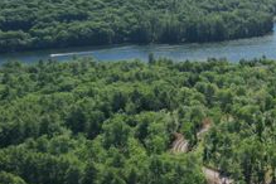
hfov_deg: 28.9
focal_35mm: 64
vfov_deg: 21.2
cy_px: 80
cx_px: 292
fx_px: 491
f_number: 5.6
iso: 100
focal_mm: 10.26
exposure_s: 1/500
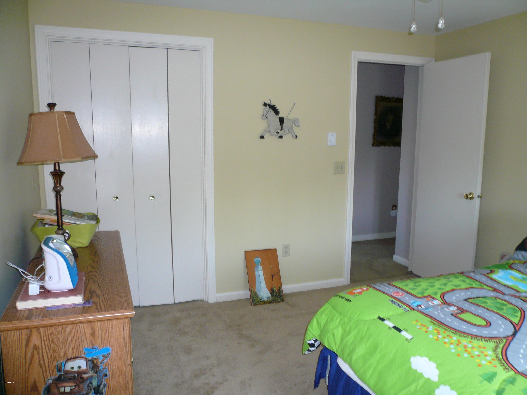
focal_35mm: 28
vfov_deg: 49.7
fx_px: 426
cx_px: 264
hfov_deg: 63.4
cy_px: 198
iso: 125
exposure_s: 1/30
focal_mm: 4.6
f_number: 2.8
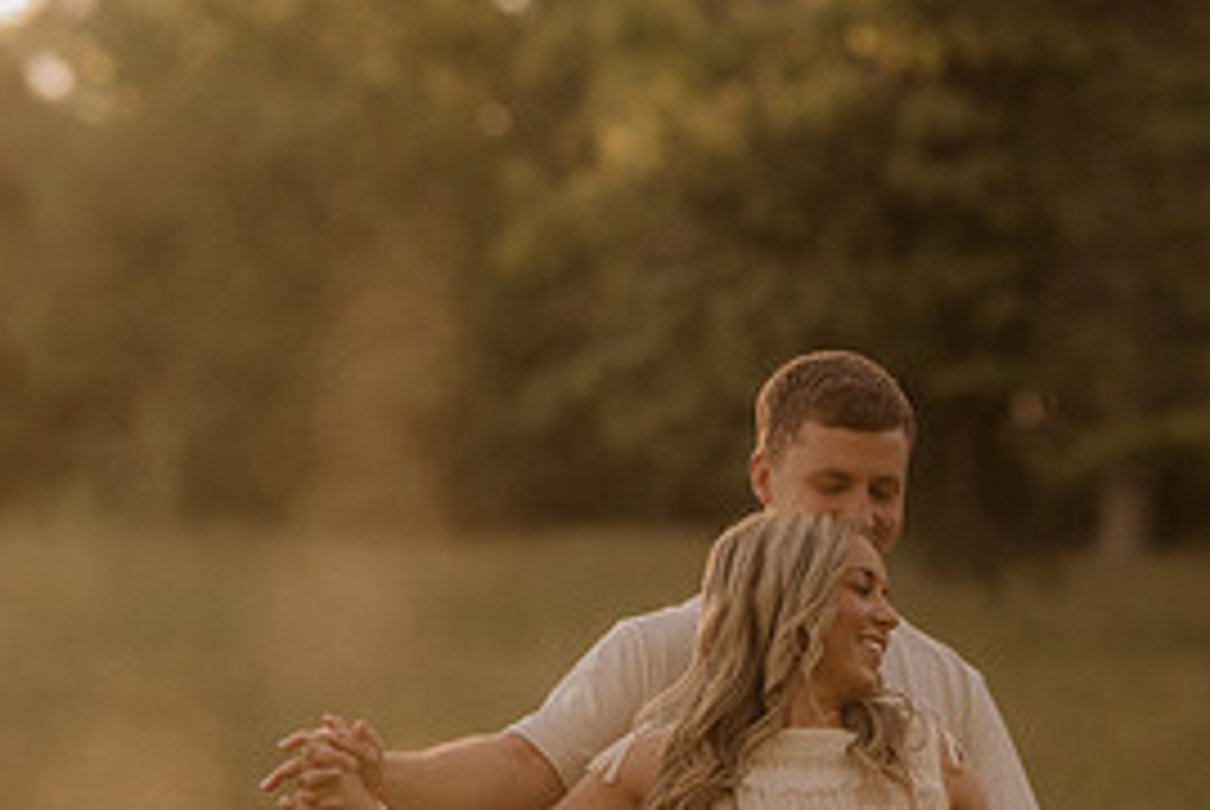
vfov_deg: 7.5
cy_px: 790
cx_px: 508
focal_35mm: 183
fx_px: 6157
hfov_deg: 11.2
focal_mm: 85
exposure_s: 1/1250
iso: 250
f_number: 2
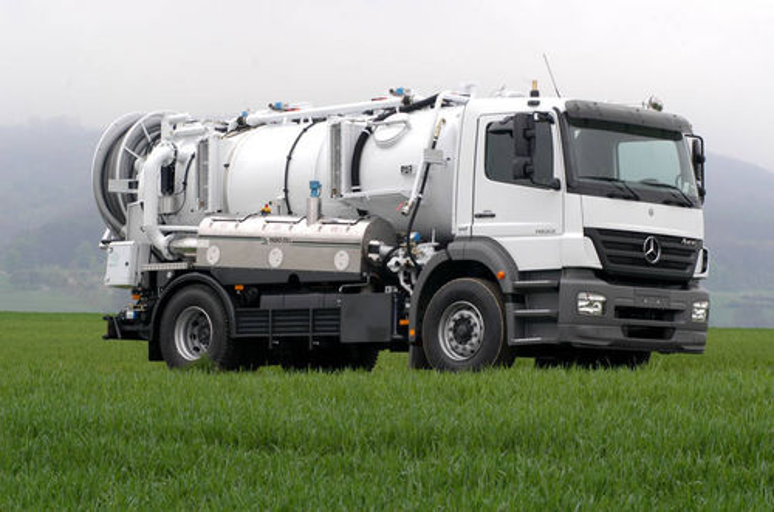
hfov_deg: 15.9
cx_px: 387
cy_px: 256
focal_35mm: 129
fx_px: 2767
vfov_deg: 10.6
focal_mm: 86
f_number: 8
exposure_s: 1/250
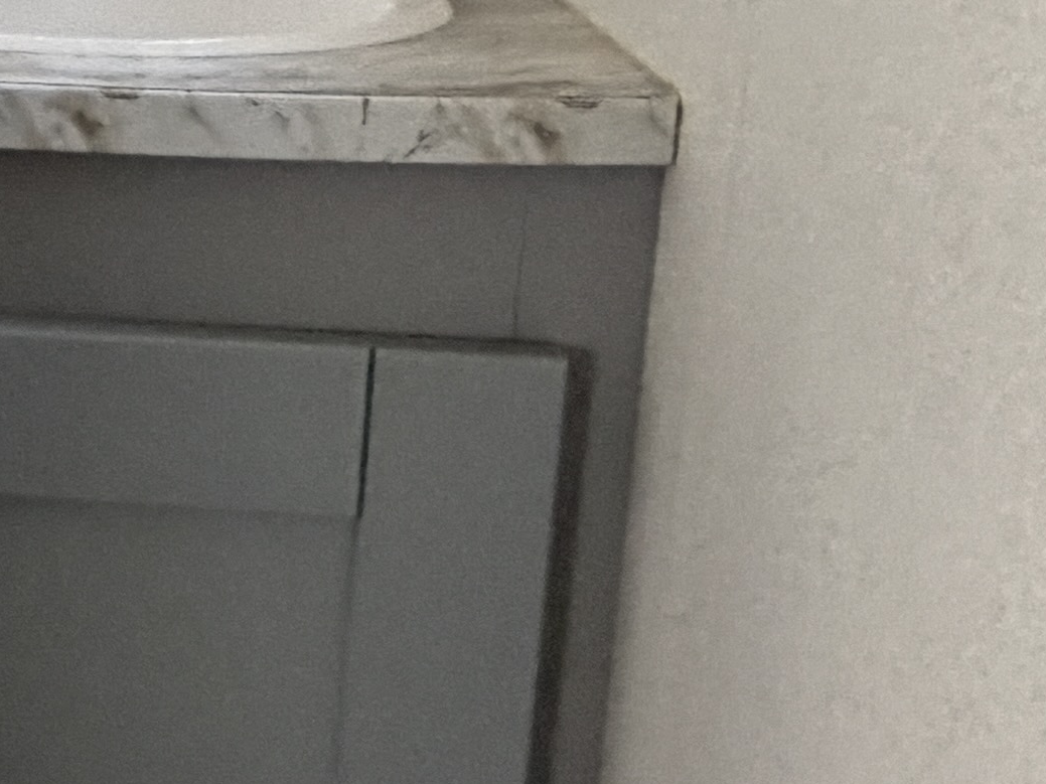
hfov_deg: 22.2
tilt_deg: -12.1
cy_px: 70
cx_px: -382
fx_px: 2326
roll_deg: +1.1
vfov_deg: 18.8
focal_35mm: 77
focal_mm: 2.22
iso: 500
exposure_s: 1/60
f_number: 2.2
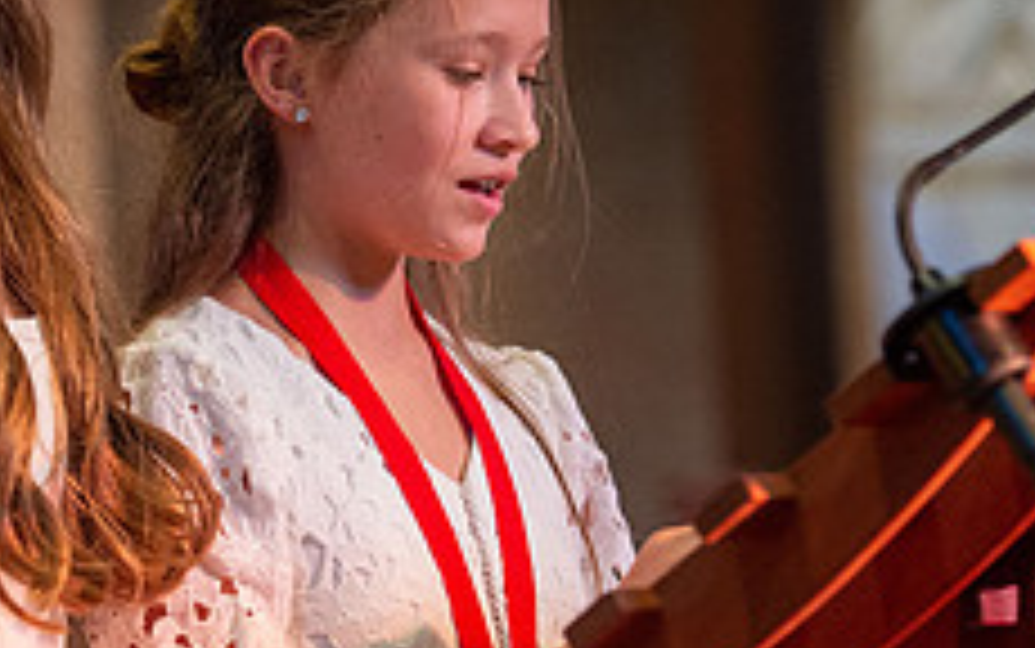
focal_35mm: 270
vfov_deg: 4.9
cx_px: 284
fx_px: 7620
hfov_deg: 7.8
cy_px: 243
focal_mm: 105
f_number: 3.5
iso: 3200
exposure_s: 1/250
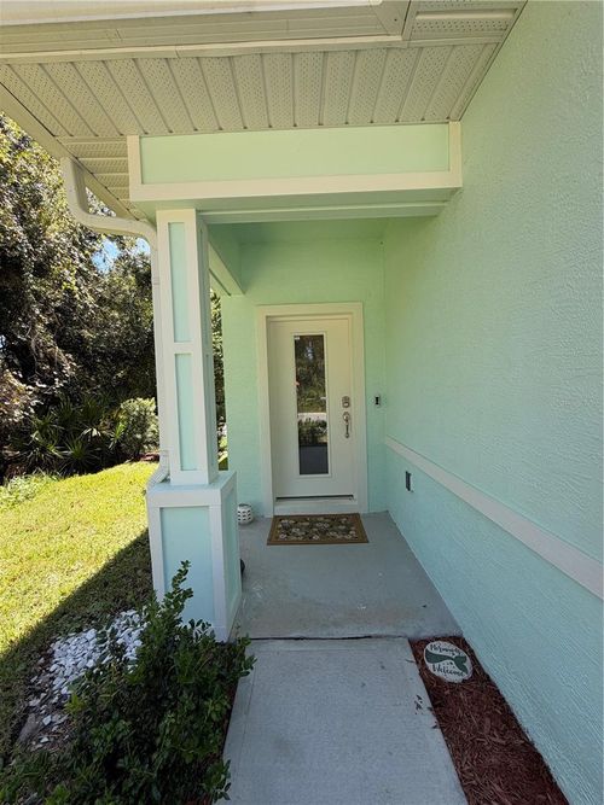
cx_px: 302
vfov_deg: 102.1
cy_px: 402
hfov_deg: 85.7
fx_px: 326
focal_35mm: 14
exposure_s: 1/502
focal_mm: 2.22
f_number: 2.2
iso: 64
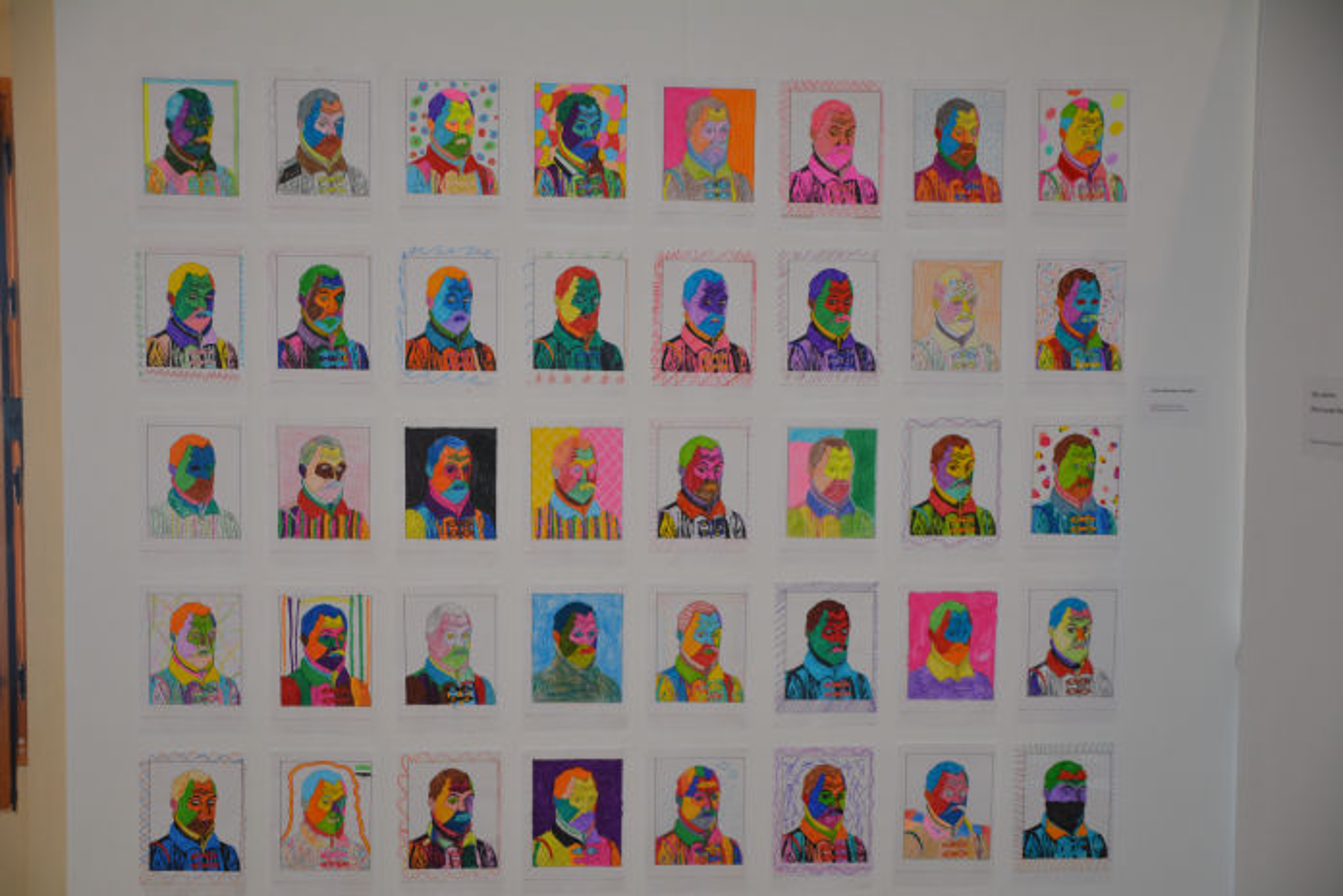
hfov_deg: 49.6
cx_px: 672
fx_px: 1455
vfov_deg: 34.2
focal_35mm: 39
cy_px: 448
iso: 400
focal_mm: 26
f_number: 4
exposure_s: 1/60
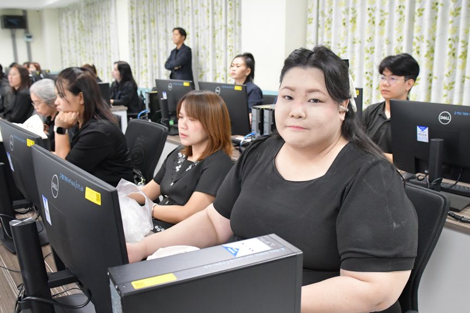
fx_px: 418
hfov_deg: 58.7
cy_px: 162
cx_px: 236
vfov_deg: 41.1
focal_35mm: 32
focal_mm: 18
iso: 3200
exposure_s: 1/80
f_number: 3.5
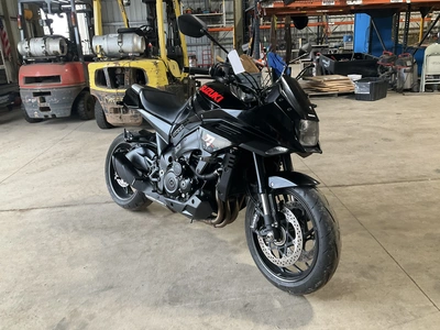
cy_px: 165
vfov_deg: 48.2
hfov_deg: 61.7
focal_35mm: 29
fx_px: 369
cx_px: 220
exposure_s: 1/60
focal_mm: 3
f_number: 1.8
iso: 160
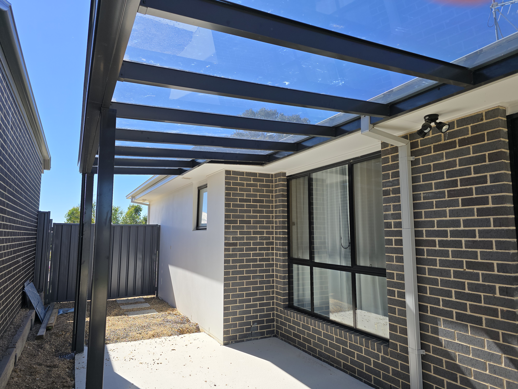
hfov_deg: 73.9
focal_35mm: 23
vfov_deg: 58.9
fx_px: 344
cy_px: 194
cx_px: 259
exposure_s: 1/579
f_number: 1.7
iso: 12
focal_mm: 6.3
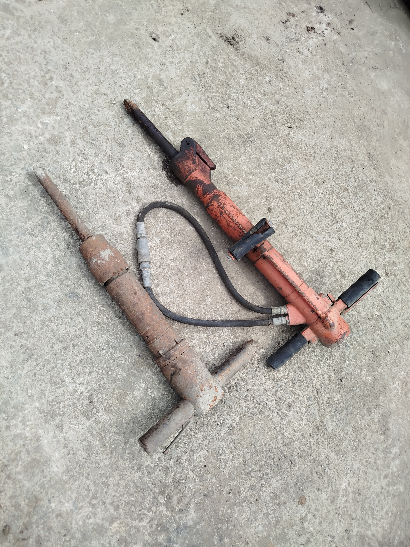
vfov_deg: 71.6
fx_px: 379
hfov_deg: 56.8
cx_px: 205
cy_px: 274
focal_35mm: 24
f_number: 1.7
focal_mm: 5.31
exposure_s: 1/479
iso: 50
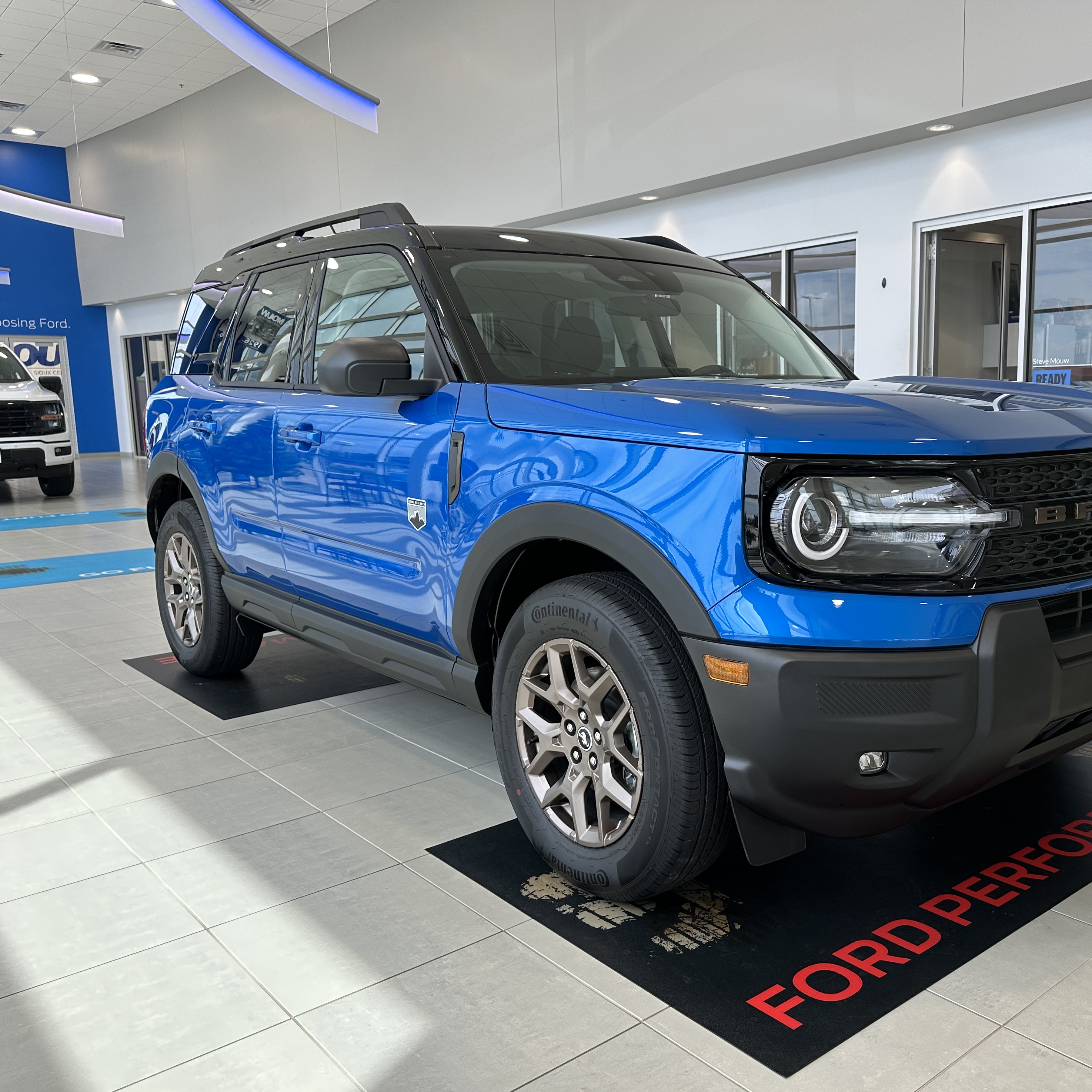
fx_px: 1035
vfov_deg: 55.6
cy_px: 556
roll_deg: +2.3
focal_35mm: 29
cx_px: 683
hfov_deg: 55.0
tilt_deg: -7.2
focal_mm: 6.86
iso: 80
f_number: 1.78
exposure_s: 1/361
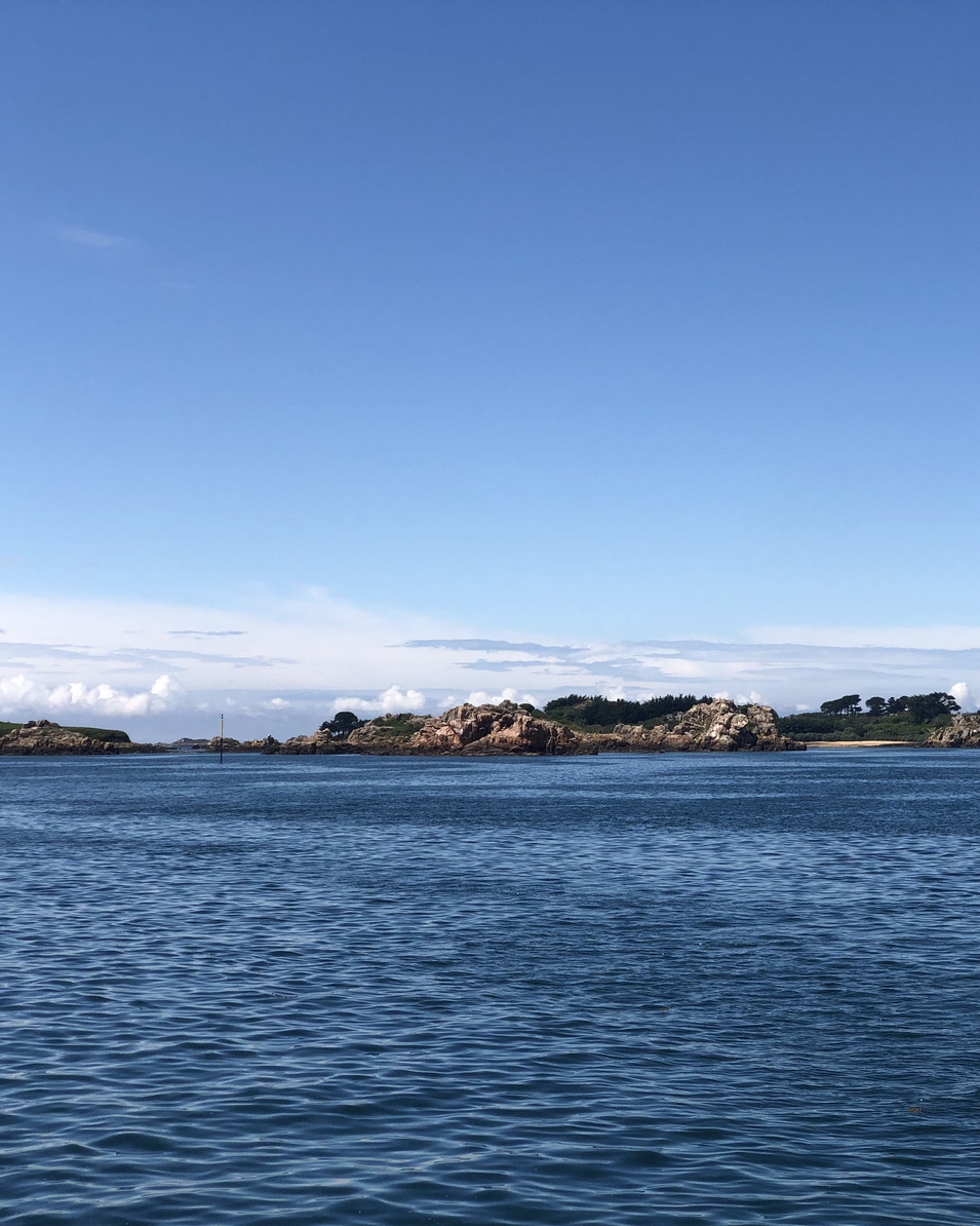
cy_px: 613
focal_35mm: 68
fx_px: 2466
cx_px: 806
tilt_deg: +2.9
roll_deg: +0.7
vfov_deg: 27.9
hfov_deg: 22.1
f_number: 2.4
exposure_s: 1/1675
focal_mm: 6
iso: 16
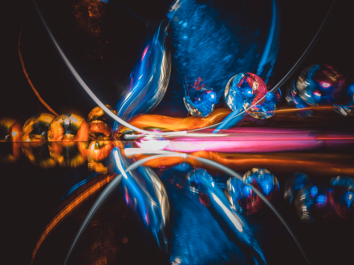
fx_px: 450
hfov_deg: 42.9
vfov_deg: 32.9
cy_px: 132
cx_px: 177
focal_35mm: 44
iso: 200
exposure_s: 2
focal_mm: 22
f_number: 4.5
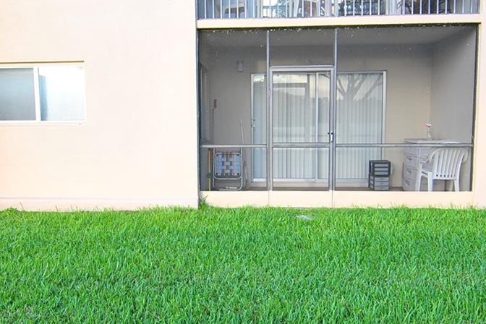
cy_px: 159
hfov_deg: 58.7
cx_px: 231
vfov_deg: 41.1
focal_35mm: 32
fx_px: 432
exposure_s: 1/40
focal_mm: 14
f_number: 7.1
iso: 200
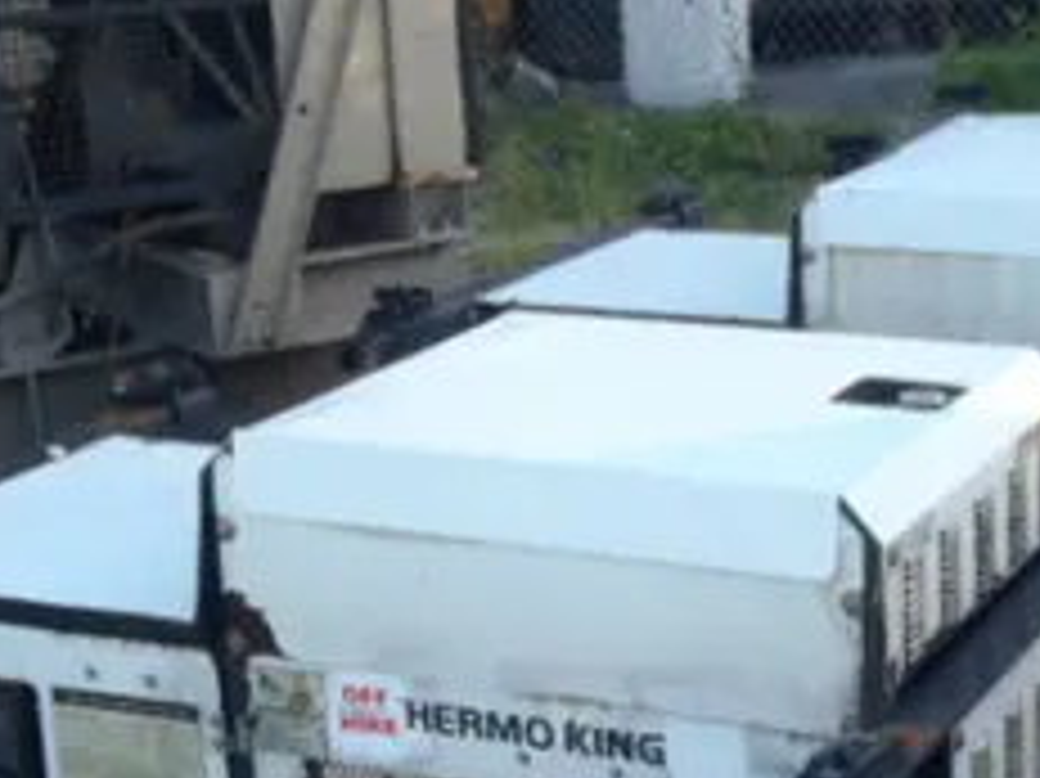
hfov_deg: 22.9
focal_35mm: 85
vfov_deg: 17.3
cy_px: 522
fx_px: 2552
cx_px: 738
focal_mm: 8.8
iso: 100
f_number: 4.9
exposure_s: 1/80
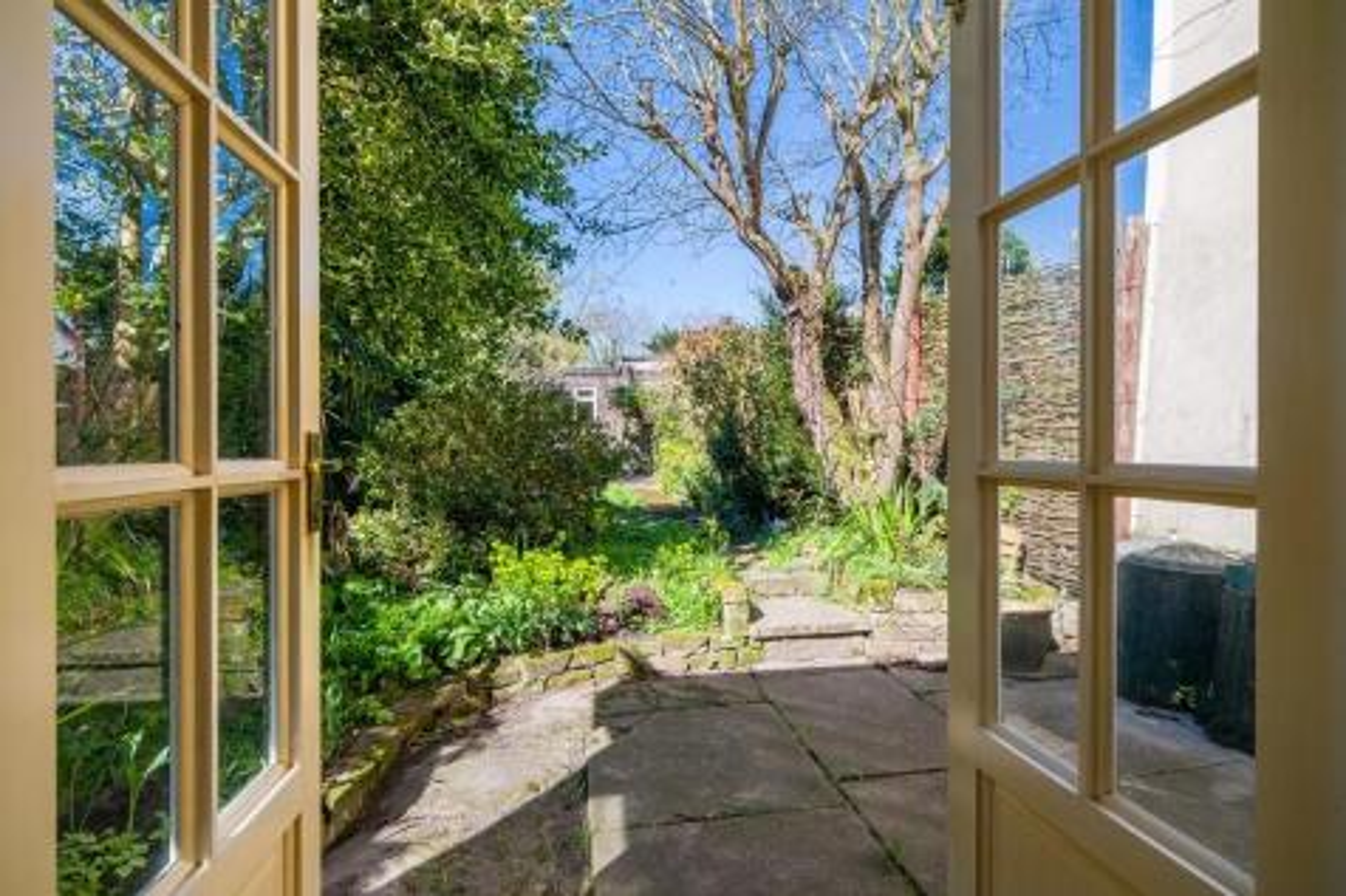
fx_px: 635
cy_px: 448
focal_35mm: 17
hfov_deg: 93.3
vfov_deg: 70.4
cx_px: 673
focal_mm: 11.4
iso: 160
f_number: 7.1
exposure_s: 1/125
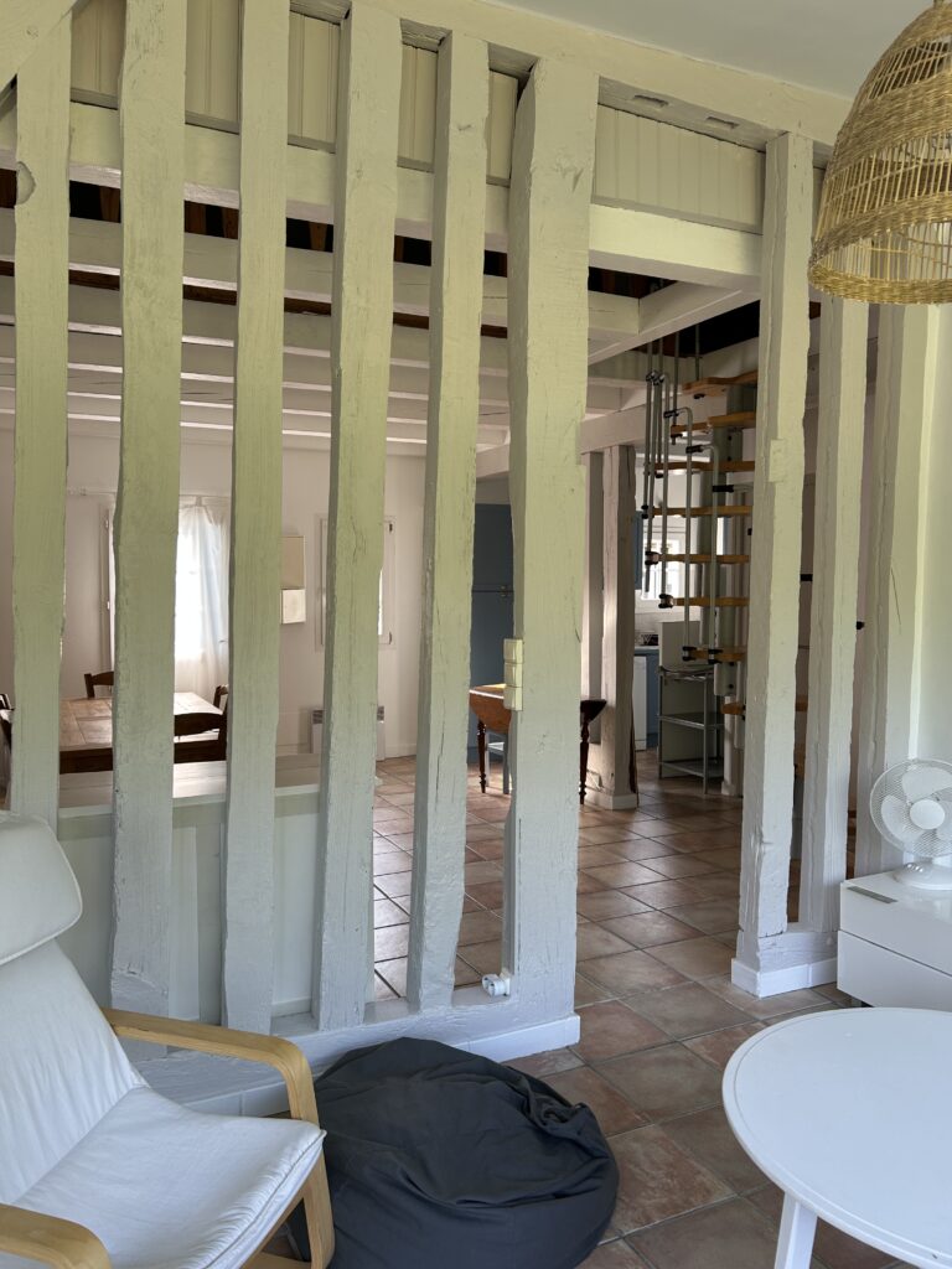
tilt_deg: -3.8
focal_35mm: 26
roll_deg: -1.1
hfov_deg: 53.1
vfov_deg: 67.3
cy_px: 634
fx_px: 953
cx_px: 476
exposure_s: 1/121
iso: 50
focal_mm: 5.7
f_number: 1.5
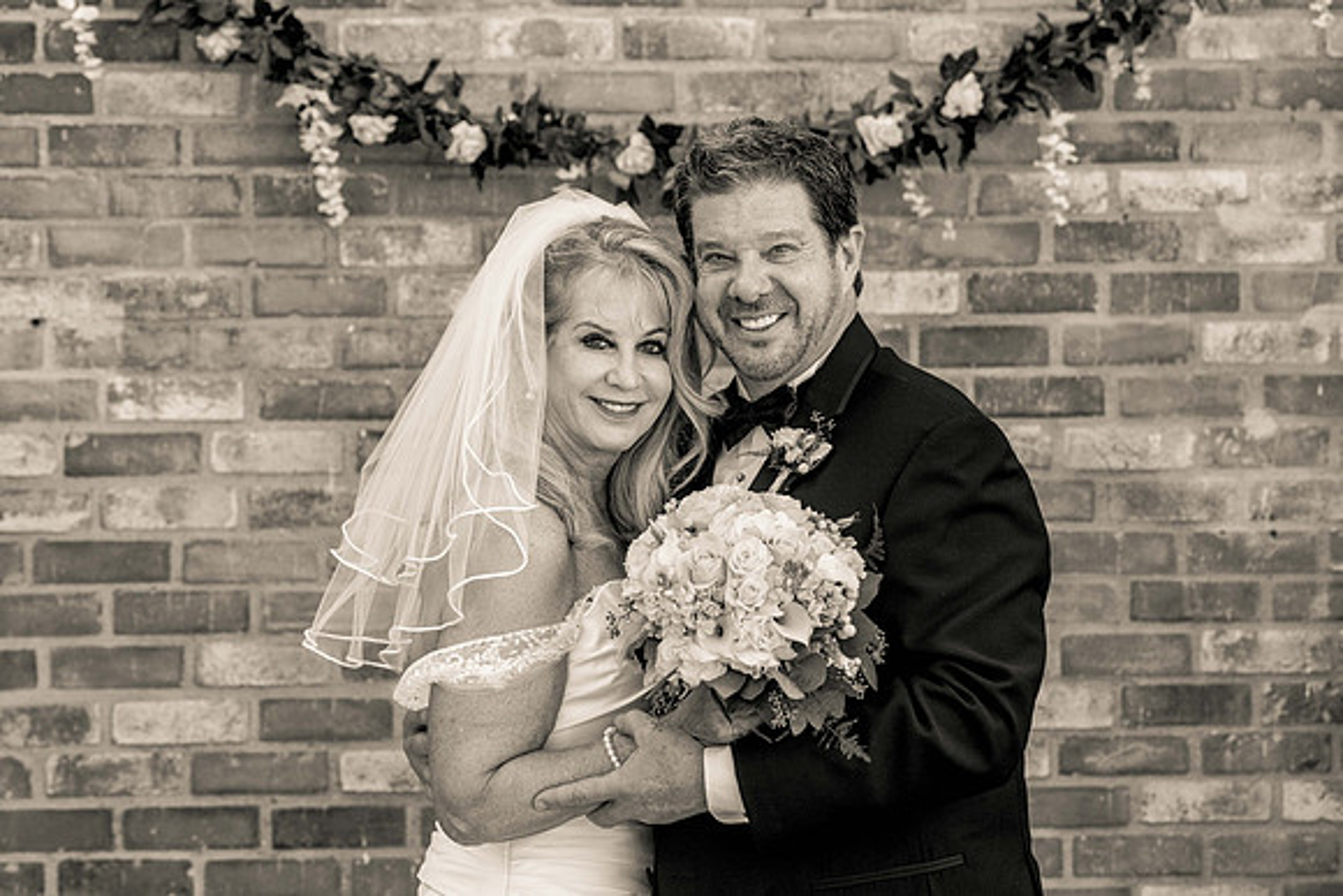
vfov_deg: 14.5
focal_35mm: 94
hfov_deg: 21.6
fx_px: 3520
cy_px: 405
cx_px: 606
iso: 800
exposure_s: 1/1000
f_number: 5
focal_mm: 86
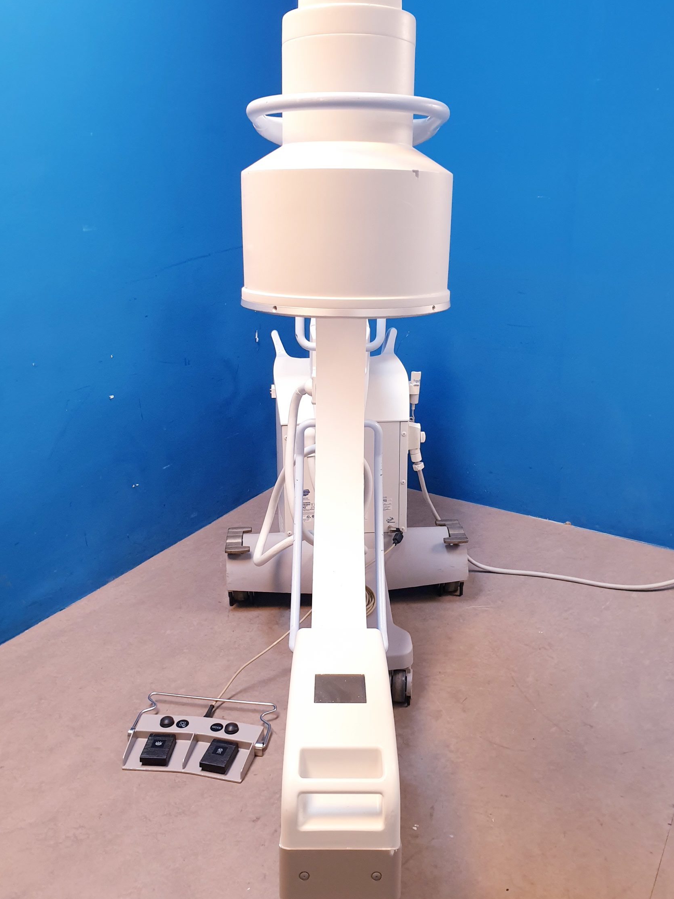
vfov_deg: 59.9
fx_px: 779
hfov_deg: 46.8
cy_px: 418
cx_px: 343
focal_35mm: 30
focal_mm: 4.3
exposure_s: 1/50
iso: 160
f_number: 2.4
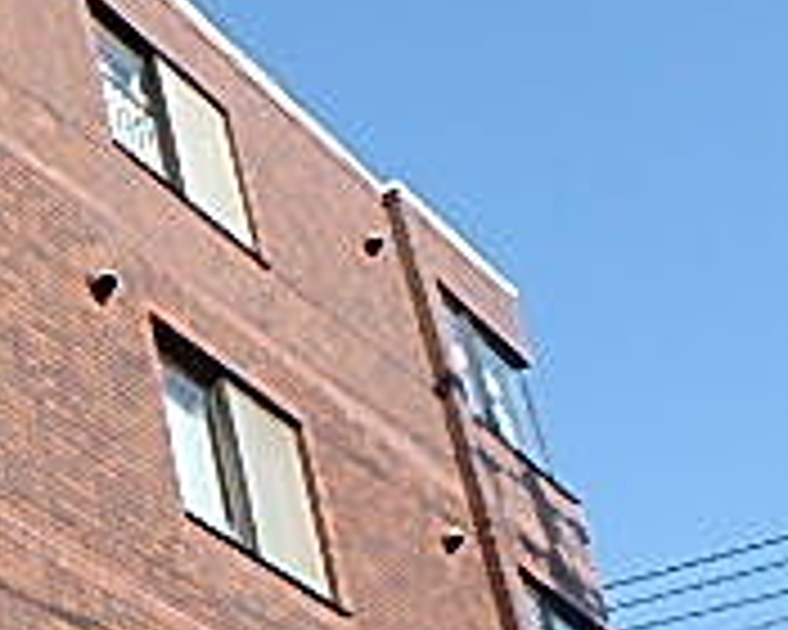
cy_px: 626
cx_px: -527
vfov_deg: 19.8
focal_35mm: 75
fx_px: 1749
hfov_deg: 20.2
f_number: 3.5
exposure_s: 1/640
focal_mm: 3.7
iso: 125
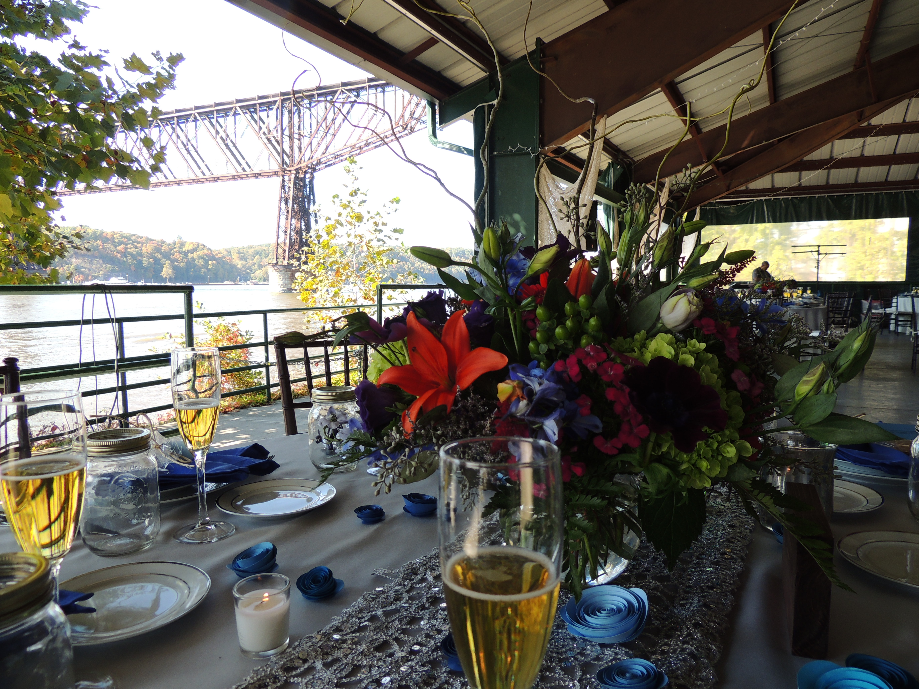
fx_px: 637
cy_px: 344
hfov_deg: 71.6
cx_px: 460
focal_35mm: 24
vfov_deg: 56.8
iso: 100
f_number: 3
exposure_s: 1/160
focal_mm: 4.3
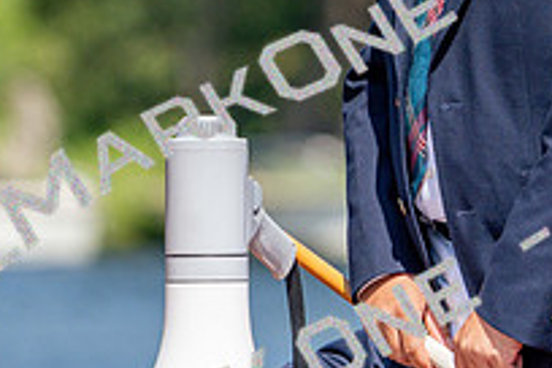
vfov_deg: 1.4
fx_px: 15025
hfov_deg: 2.1
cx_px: 376
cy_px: -34
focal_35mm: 980
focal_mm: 344
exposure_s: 1/2000
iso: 640
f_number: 6.3
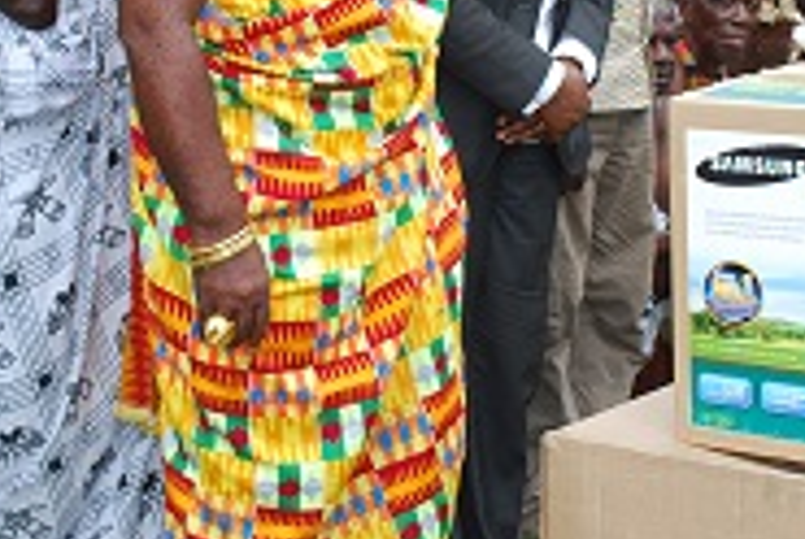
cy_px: 26
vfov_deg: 14.4
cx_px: 383
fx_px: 2107
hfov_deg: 21.6
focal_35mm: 94
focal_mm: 29
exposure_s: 1/160
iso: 200
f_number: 6.3
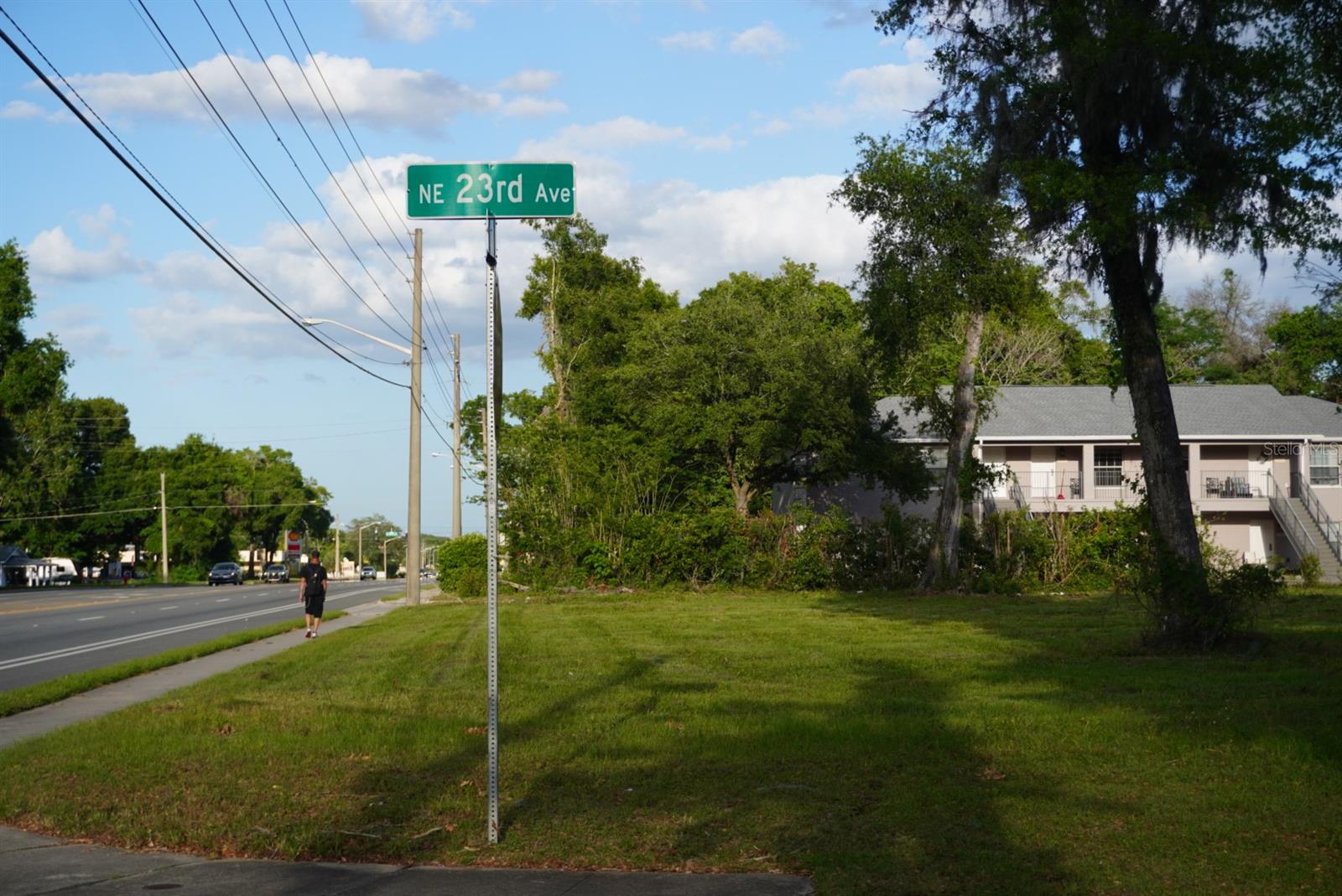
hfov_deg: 35.9
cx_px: 671
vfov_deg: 24.4
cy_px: 448
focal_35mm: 56
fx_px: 2070
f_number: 5.6
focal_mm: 37
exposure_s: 1/400
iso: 100
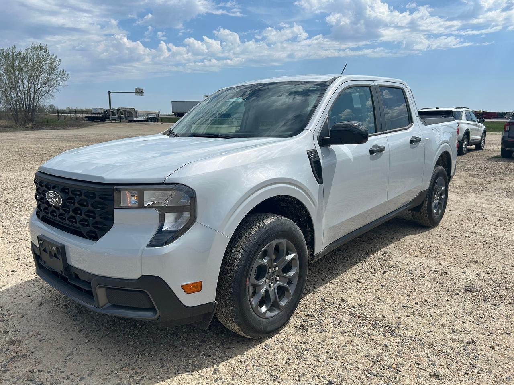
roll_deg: -0.2
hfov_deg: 67.3
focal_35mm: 26
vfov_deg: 53.1
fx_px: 386
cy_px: 192
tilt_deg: -11.3
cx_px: 257
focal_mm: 5.7
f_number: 1.5
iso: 50
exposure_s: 1/6579
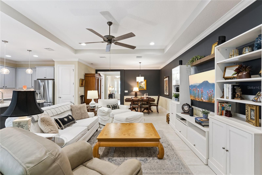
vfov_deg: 73.8
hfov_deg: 96.7
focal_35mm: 16
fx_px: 116
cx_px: 131
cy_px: 88
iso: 2500
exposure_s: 1/50
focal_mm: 16
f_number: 9
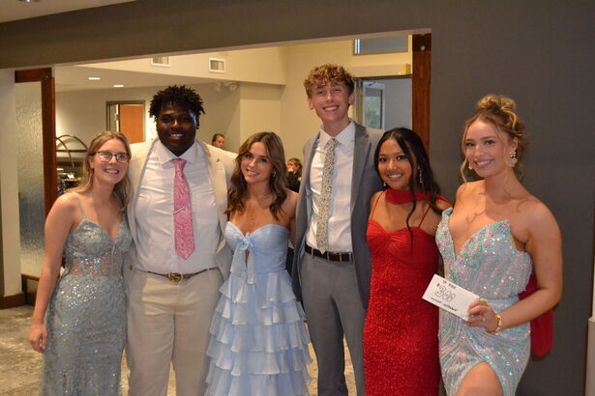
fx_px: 719
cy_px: 198
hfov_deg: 45.0
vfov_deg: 30.8
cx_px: 298
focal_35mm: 44
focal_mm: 29
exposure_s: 1/60
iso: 3200
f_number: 4.5
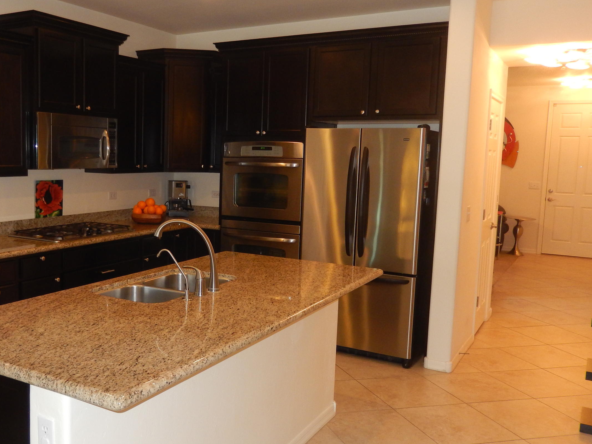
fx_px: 599
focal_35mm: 35
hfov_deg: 51.5
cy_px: 228
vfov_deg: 40.7
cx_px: 190
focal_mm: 4.5
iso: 200
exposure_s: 1/30
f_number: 3.4
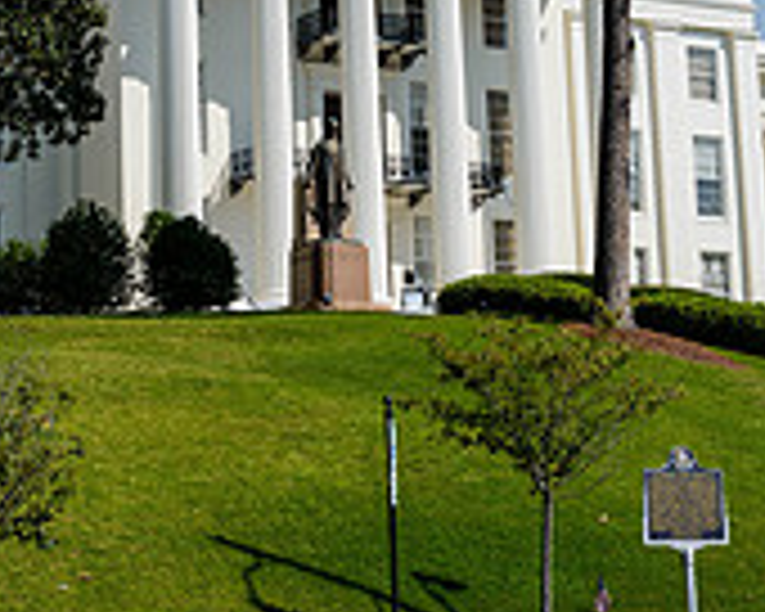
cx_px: 202
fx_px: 2377
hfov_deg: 18.2
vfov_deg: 14.5
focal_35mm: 105
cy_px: 20
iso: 100
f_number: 8
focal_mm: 32
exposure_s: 1/400
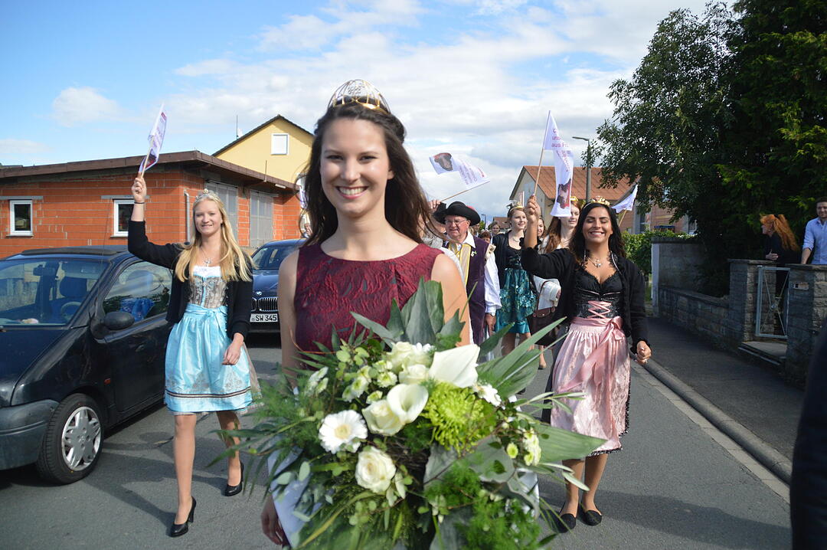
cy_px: 275
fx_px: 620
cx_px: 414
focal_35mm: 27
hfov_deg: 67.4
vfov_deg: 47.8
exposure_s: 1/4000
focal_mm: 18
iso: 800
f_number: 4.5
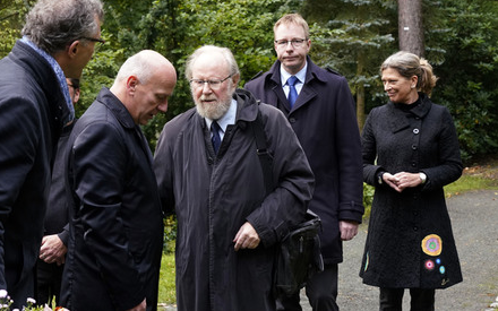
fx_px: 651
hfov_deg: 41.8
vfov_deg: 26.9
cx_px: 252
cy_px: 144
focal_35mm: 48
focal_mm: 46
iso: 1250
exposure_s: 1/320
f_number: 5.6
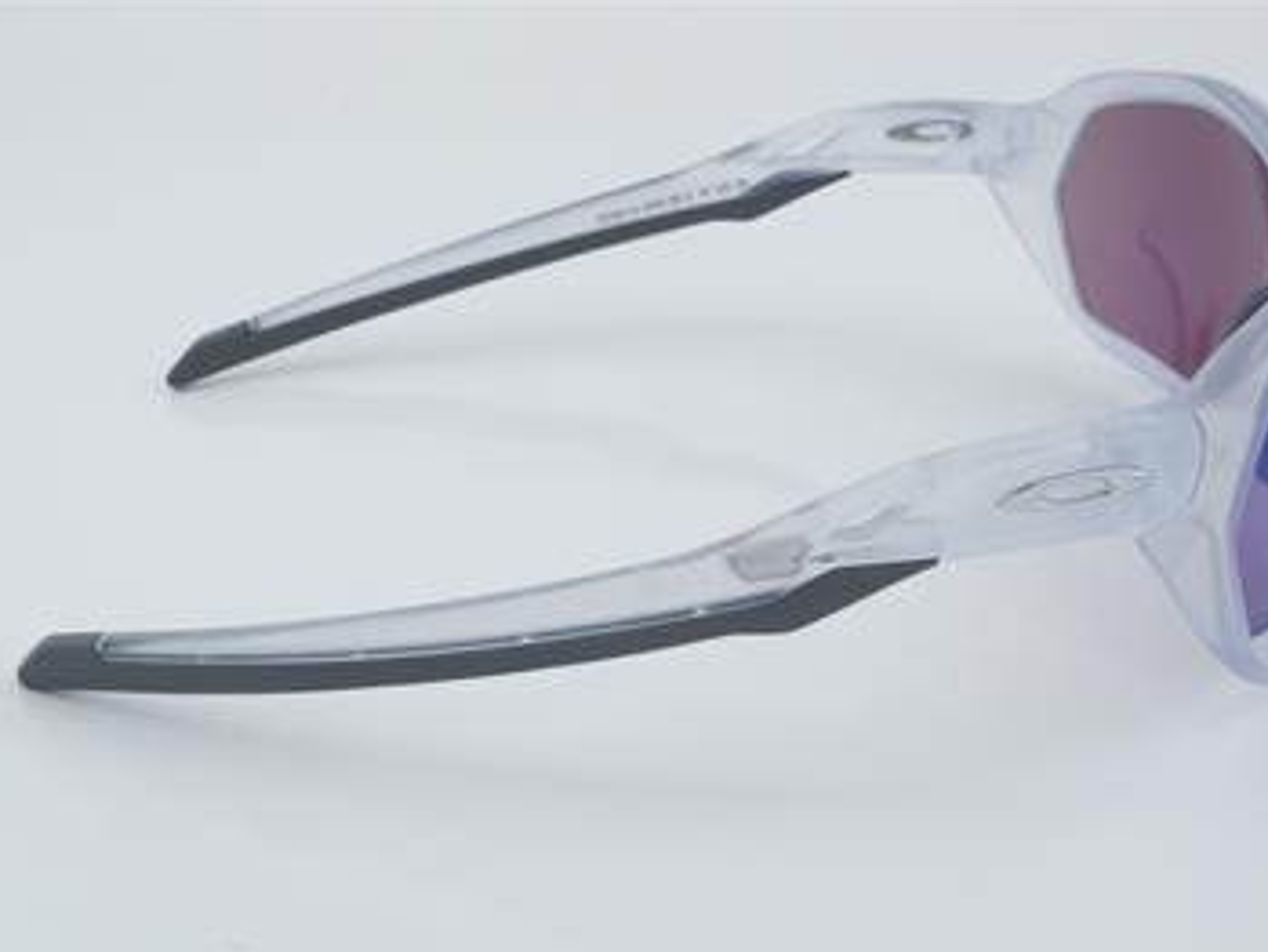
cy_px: 480
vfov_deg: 22.3
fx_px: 2418
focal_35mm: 66
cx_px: 698
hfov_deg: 29.4
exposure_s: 1/4
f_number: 32
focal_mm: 40
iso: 100
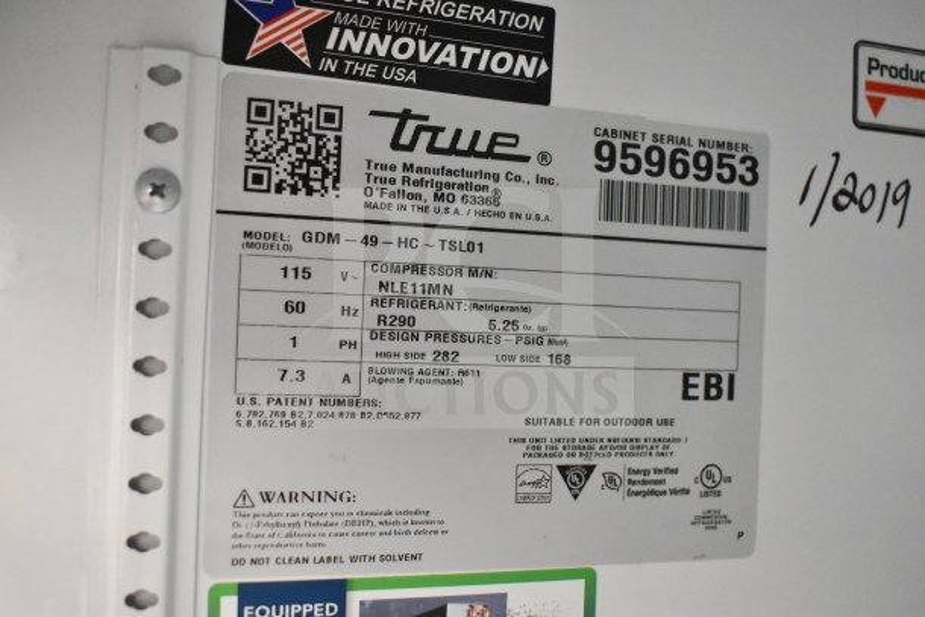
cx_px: 462
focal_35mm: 38
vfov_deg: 35.5
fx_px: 964
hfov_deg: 51.3
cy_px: 308
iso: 9000
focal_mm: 25
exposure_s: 1/40
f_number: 4
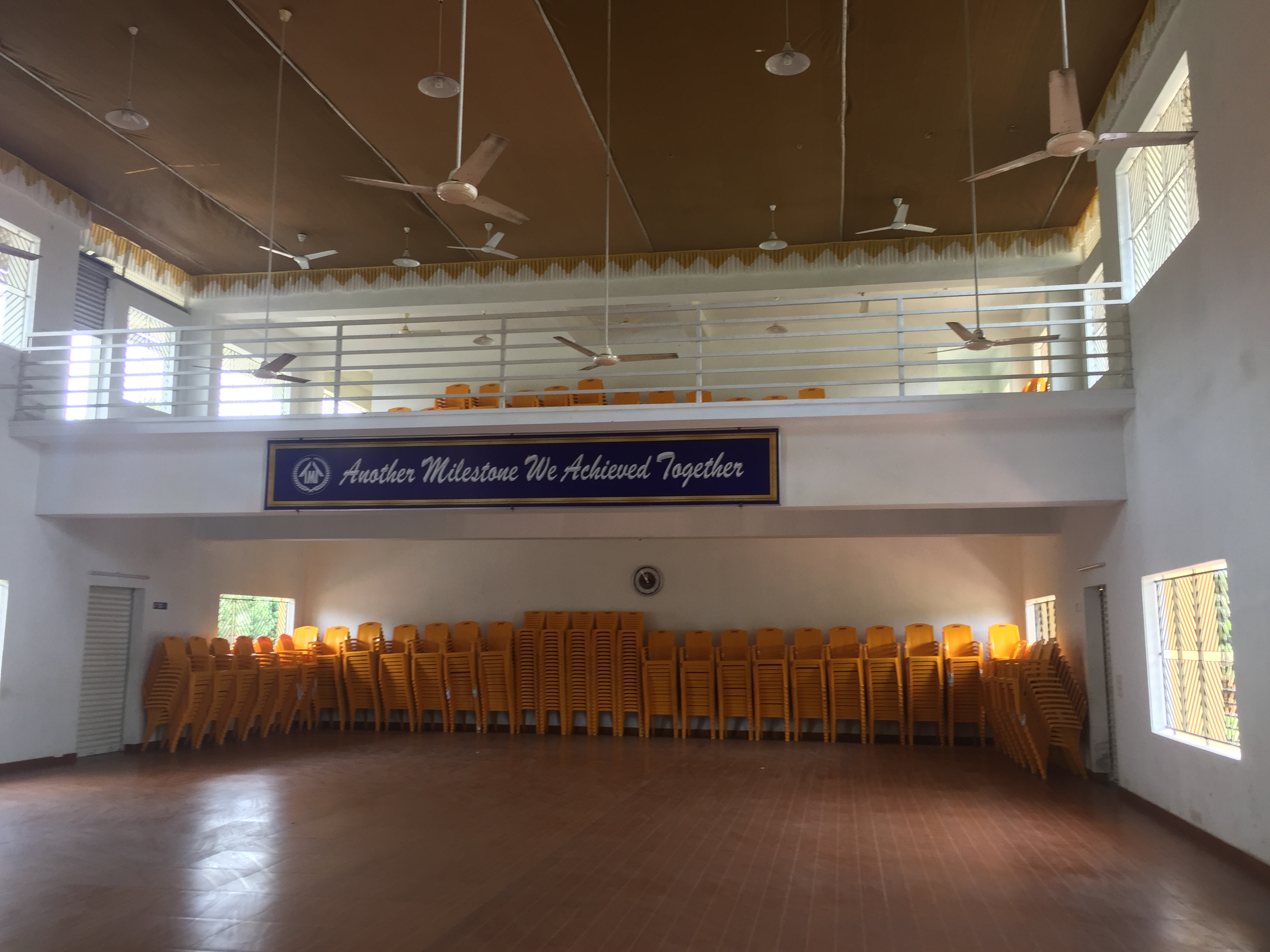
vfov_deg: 48.2
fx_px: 1064
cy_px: 476
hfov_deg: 61.7
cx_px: 635
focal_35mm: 29
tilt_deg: +8.4
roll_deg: -1.7
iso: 40
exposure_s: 1/50
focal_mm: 4.15
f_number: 2.2
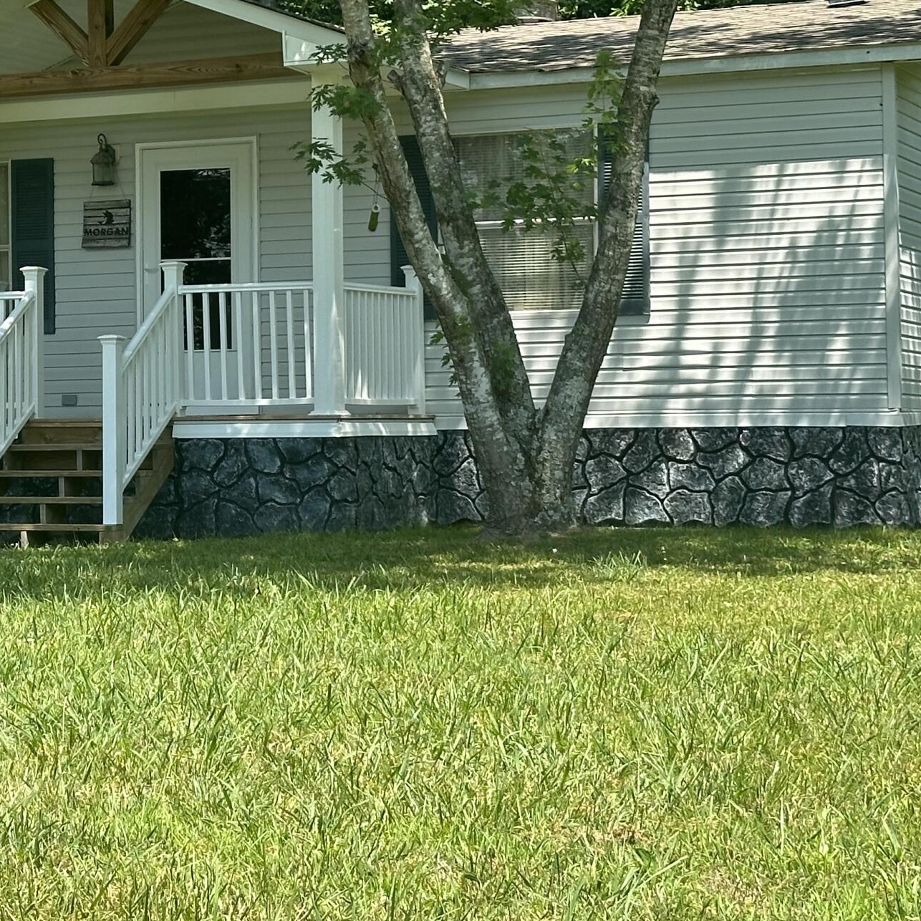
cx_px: 82
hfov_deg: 17.3
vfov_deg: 17.6
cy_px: 391
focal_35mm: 99
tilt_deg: +2.3
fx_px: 2980
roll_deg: -0.4
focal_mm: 6.86
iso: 64
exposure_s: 1/1357
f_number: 1.78
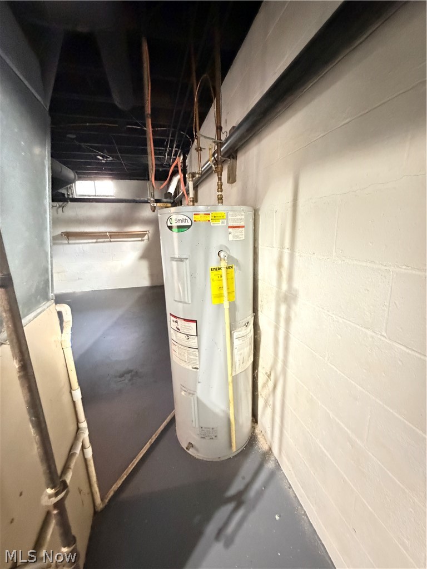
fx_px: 230
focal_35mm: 14
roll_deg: +1.7
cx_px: 214
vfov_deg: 102.1
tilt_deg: -13.3
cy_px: 284
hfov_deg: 85.7
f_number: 2.2
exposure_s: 1/30
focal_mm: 2.22
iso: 2500
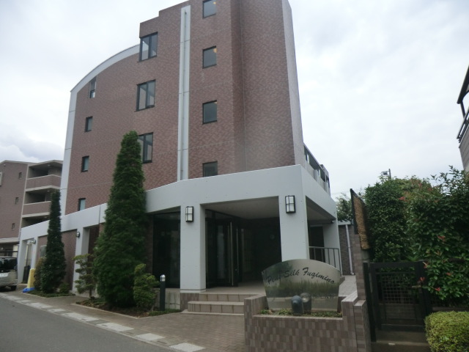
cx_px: 234
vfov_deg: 56.8
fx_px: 325
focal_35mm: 24
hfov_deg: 71.6
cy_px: 176
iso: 80
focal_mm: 4.3
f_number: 7.5
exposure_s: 1/200
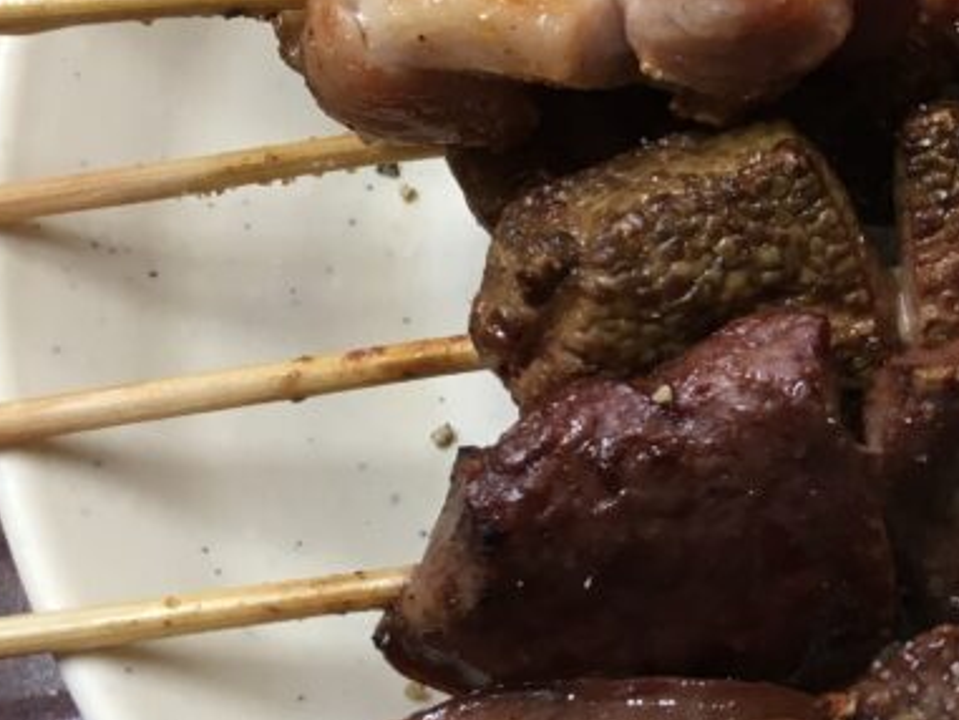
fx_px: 2162
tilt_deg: -60.9
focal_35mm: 78
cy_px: 297
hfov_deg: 22.9
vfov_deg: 18.9
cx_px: 1168
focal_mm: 4.15
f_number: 2.2
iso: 100
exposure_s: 1/33
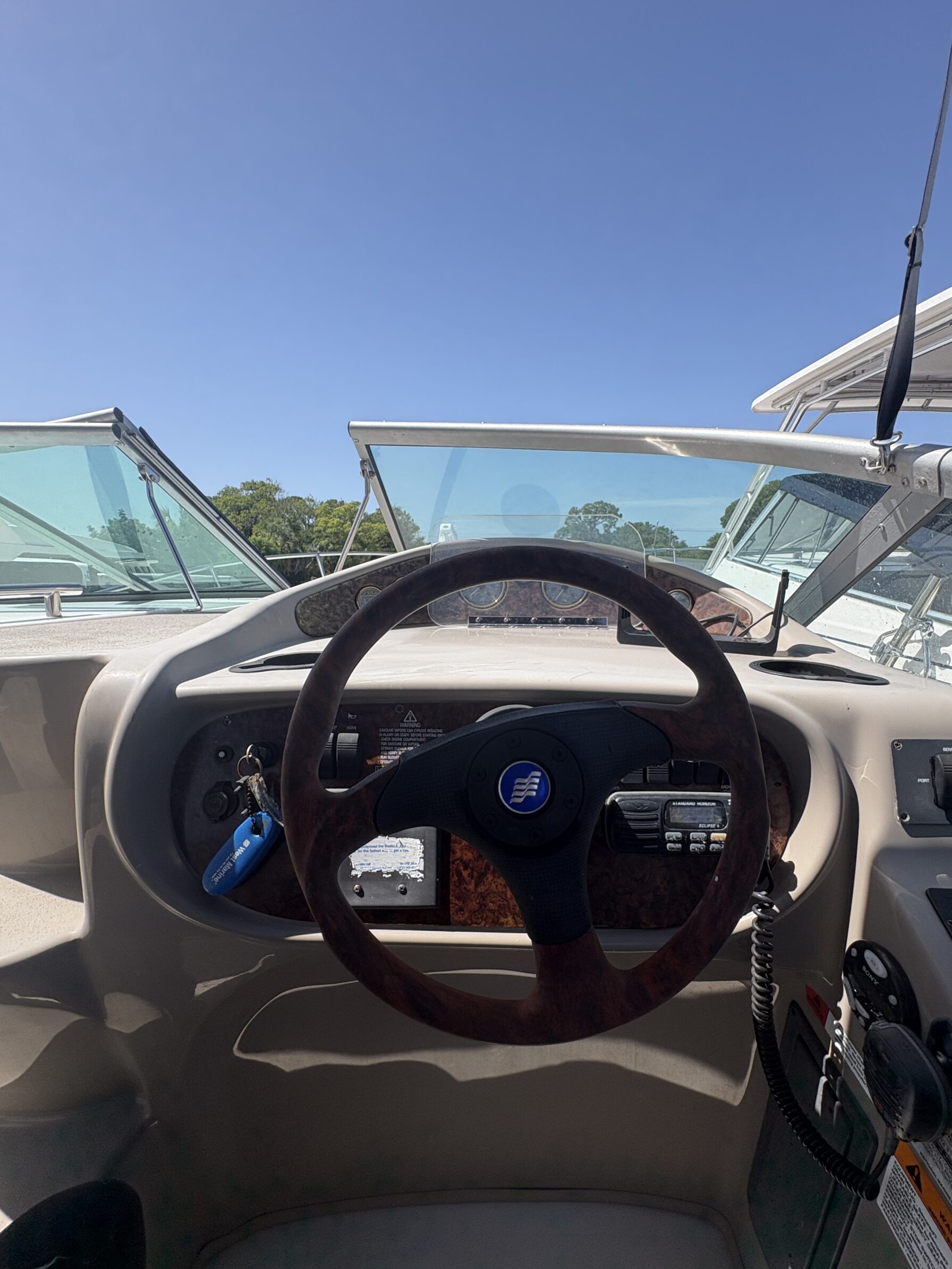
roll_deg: +0.0
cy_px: 674
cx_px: 502
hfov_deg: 81.7
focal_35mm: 15
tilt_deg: -10.5
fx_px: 550
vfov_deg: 98.0
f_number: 2.2
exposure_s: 1/1236
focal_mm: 2.22
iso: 40
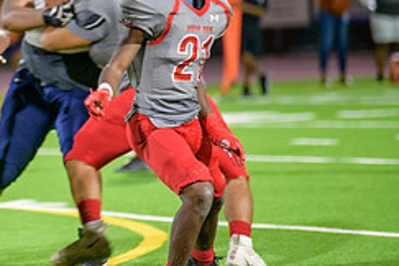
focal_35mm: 477
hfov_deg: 4.3
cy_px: 32
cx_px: -71
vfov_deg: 2.9
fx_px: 5286
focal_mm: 200
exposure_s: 1/250
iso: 1600
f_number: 2.8
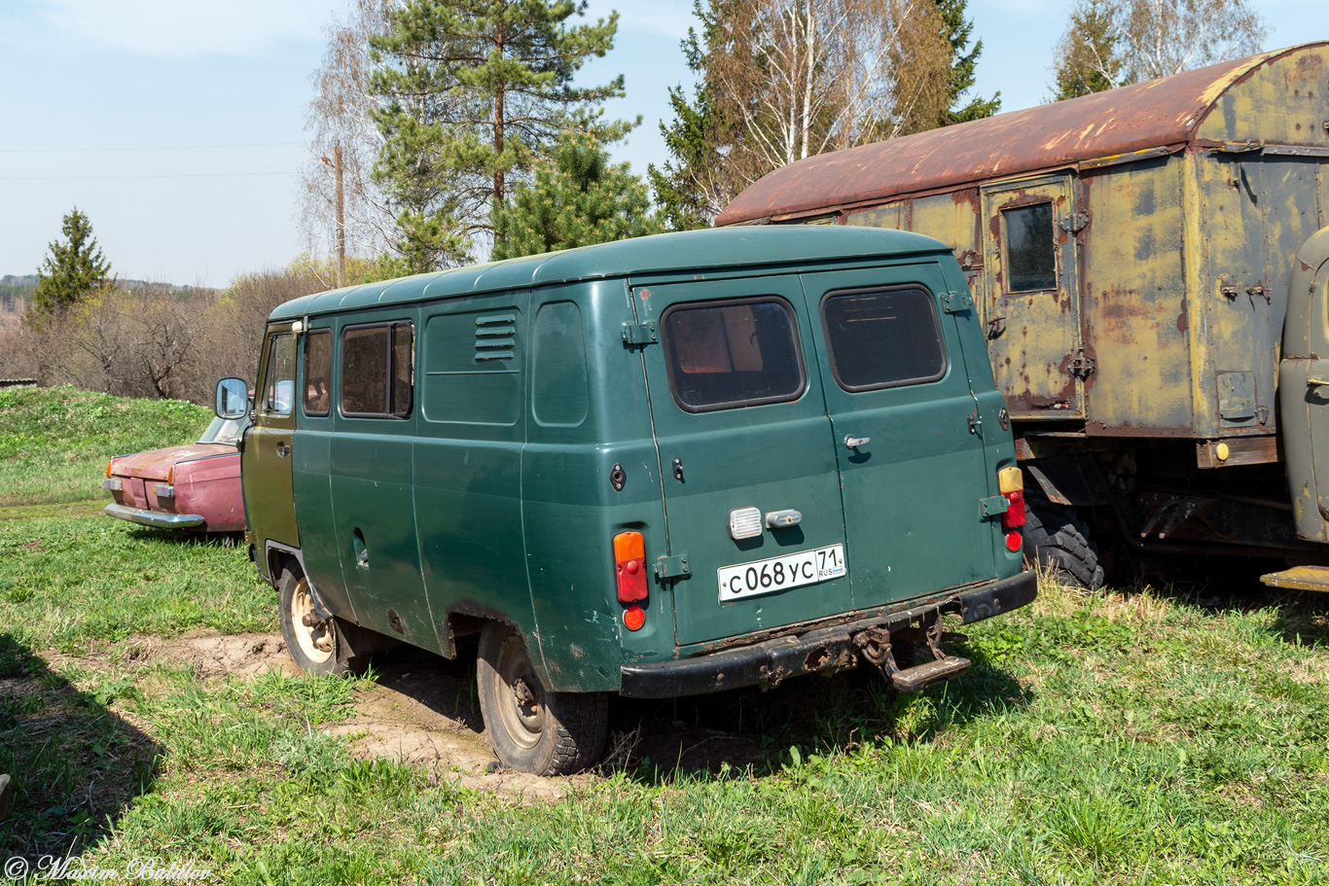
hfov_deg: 59.5
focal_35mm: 32
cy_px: 443
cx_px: 664
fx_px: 1163
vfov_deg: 41.7
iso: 110
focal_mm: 21
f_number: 8
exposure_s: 1/250
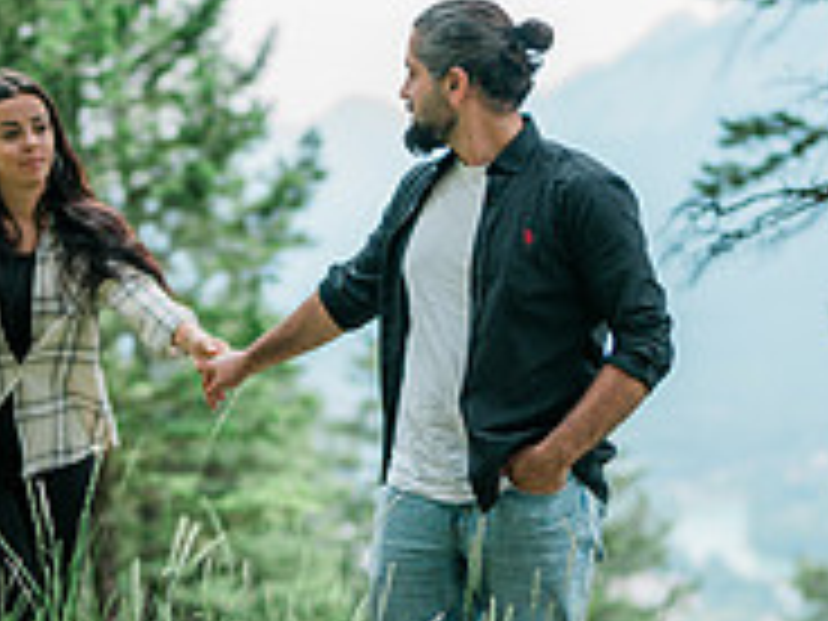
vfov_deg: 14.0
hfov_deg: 18.5
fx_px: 2535
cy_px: 322
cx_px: 396
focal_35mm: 106
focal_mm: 35
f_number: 1.2
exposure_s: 1/3200
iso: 200
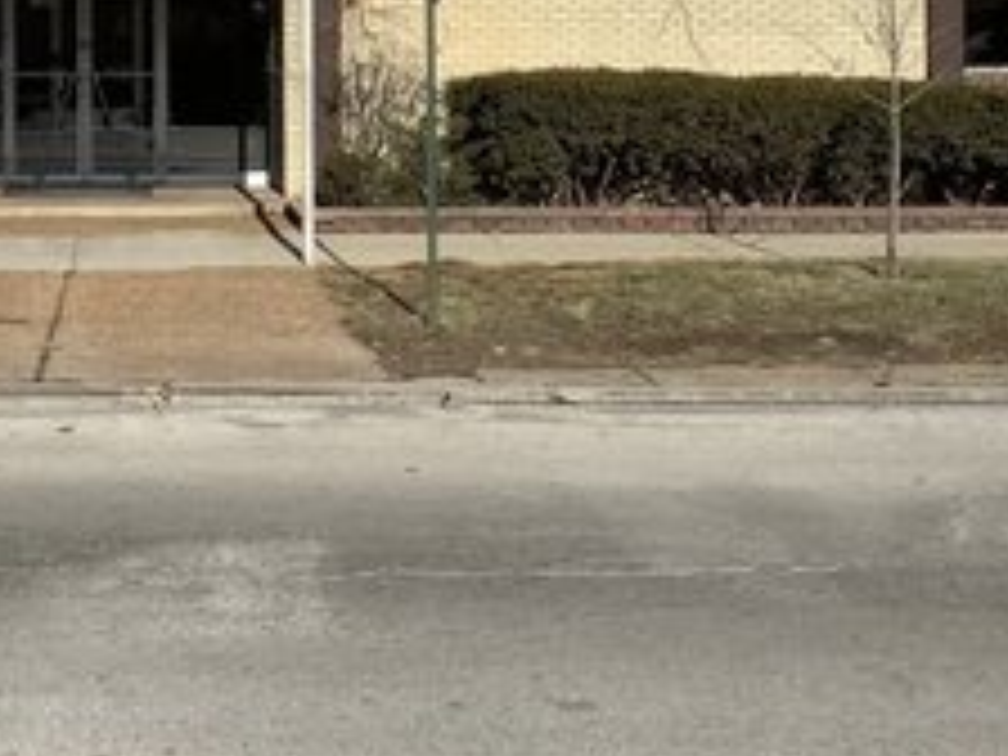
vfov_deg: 24.0
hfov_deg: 31.5
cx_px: 142
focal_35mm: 59
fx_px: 1718
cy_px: 58
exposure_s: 1/2717
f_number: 2.4
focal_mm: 3.3
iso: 25
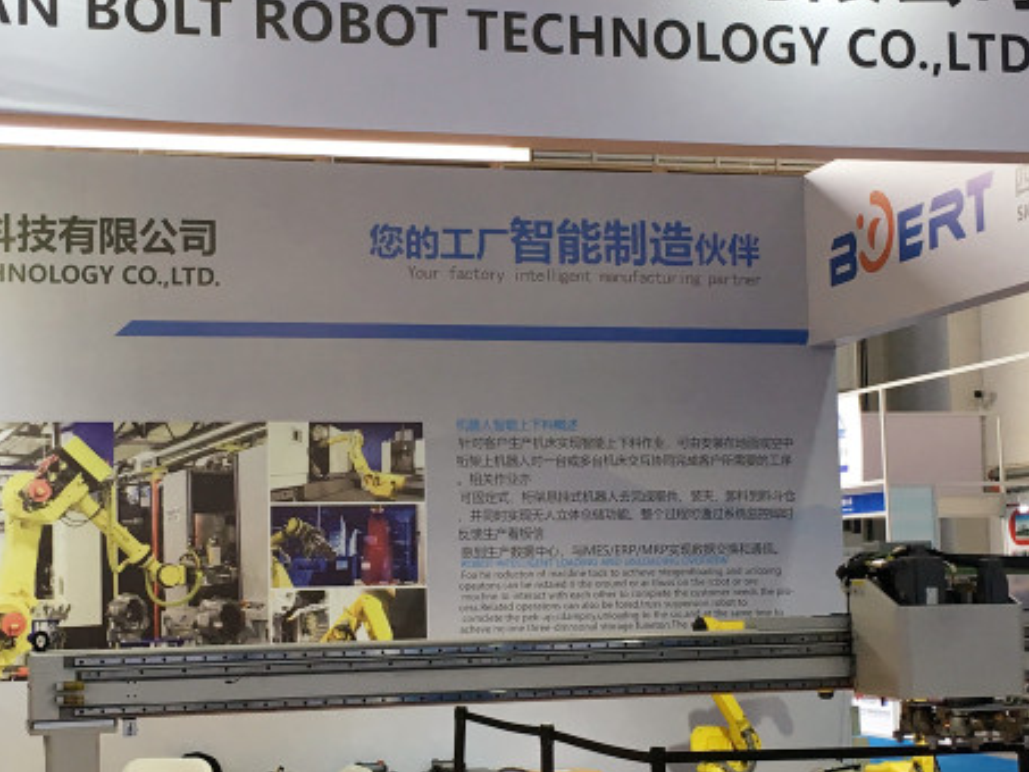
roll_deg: +1.6
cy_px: 445
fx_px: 1903
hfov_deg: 30.2
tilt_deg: +3.3
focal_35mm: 64
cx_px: 425
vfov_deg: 22.9
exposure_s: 1/33
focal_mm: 4.15
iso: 32
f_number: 2.2
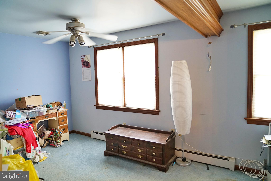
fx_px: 181
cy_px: 90
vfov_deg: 53.1
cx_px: 136
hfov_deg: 73.7
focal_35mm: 24
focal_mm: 24
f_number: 2.8
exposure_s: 1/40
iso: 1250
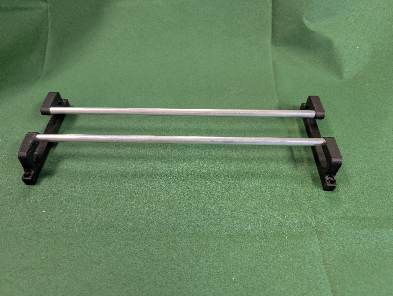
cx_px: 196
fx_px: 273
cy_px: 148
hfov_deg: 71.5
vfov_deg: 56.9
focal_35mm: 24
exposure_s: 1/33.3
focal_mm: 6.9
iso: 78
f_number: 1.68
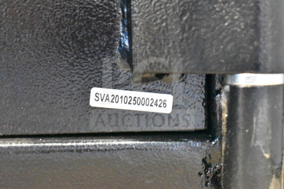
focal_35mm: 82
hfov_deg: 24.6
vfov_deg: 16.6
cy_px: 94
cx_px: 142
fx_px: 651
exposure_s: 1/30
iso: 25600
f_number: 5.6
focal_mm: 55
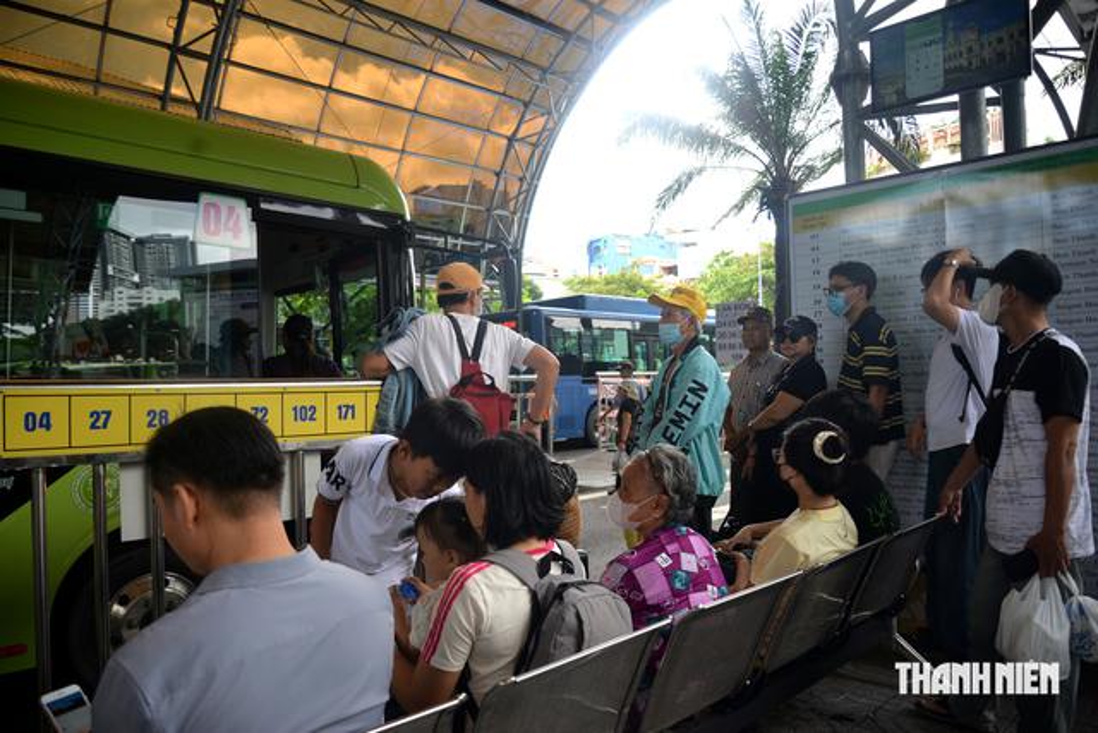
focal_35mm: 24
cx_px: 549
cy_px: 366
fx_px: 732
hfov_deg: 73.7
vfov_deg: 53.2
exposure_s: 1/160
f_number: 4
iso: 110
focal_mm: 24
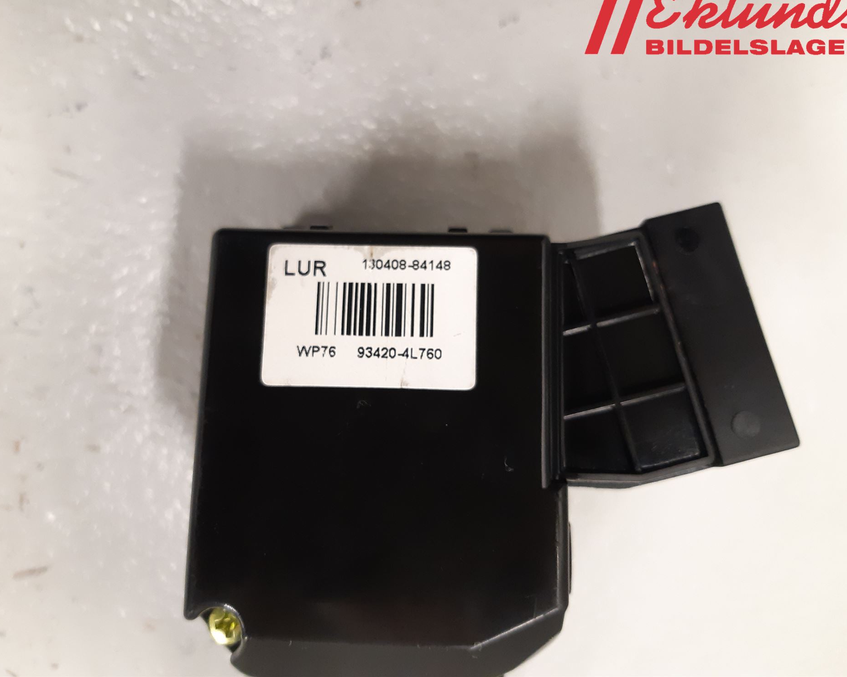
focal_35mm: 28
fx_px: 702
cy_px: 327
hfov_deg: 62.2
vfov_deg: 51.5
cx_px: 397
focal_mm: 3.93
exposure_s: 1/33
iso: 250
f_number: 1.7
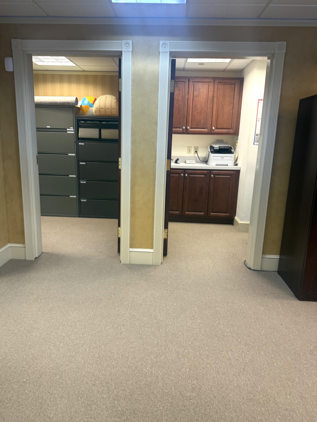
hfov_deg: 54.9
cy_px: 207
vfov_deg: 69.4
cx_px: 152
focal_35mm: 25
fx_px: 305
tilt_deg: -10.2
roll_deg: +1.0
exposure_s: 1/60
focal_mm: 6.76
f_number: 1.78
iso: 125
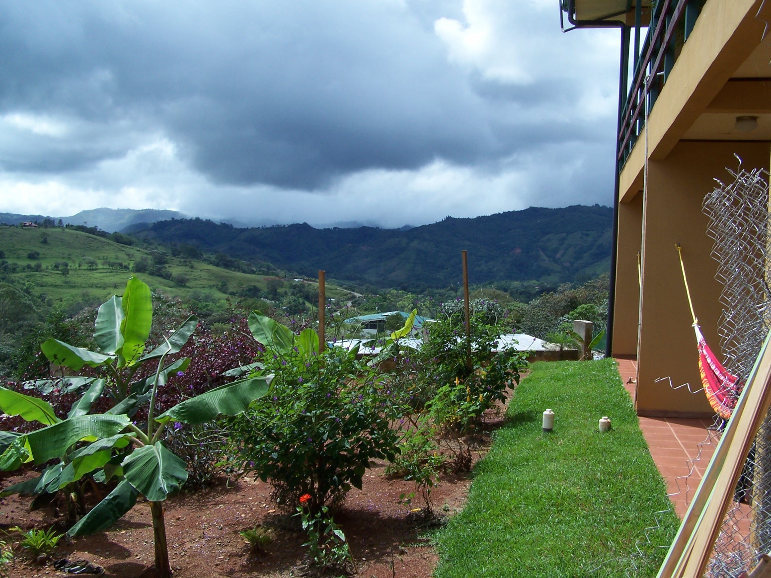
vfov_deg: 37.7
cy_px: 289
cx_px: 386
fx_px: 846
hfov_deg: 49.0
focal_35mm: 38
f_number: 4
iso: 80
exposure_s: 1/750
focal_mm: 6.3
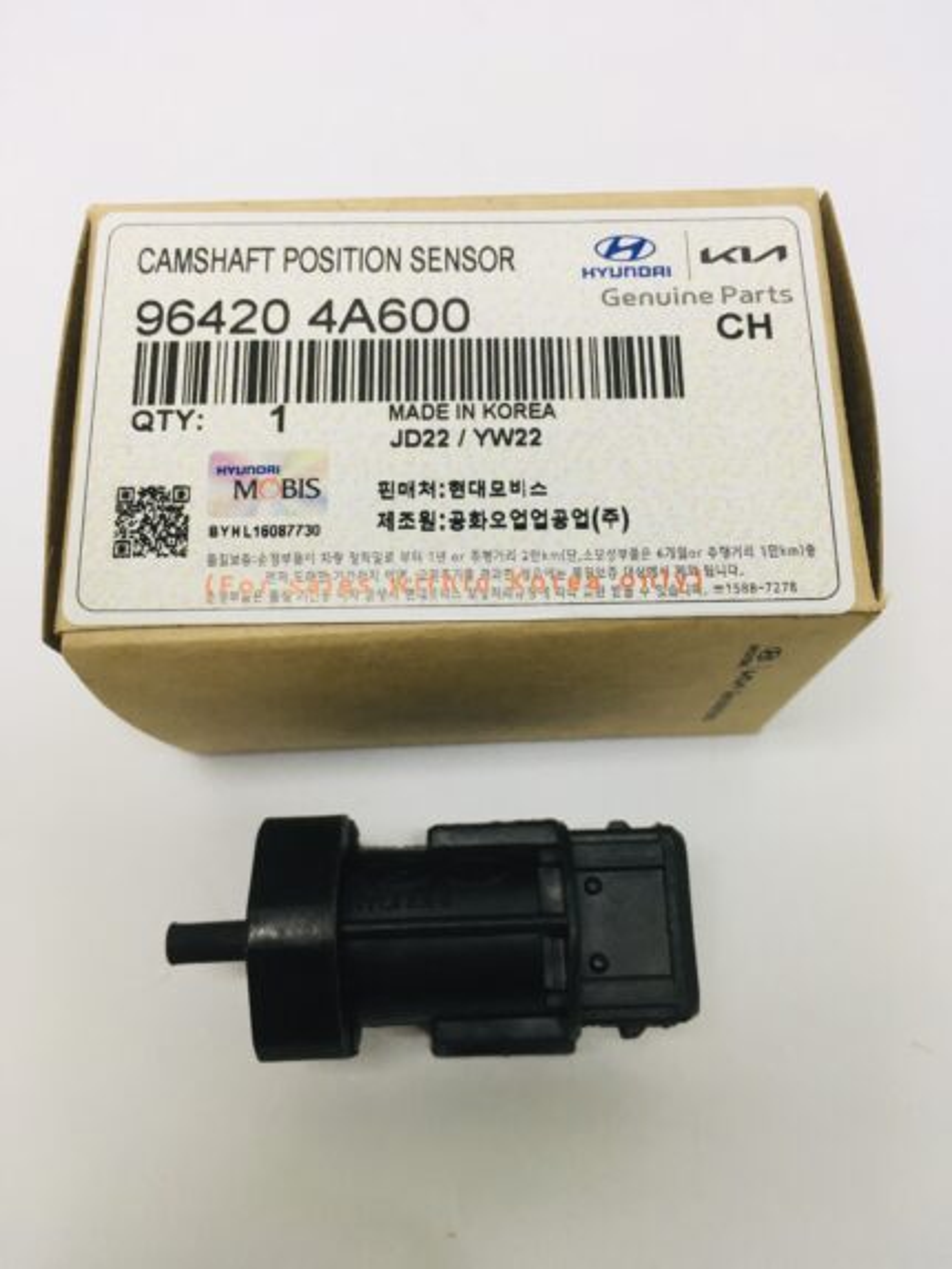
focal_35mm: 29
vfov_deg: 61.6
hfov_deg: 48.2
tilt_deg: -73.3
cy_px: 634
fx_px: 1063
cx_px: 476
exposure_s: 1/33
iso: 25
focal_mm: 4.15
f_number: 2.2
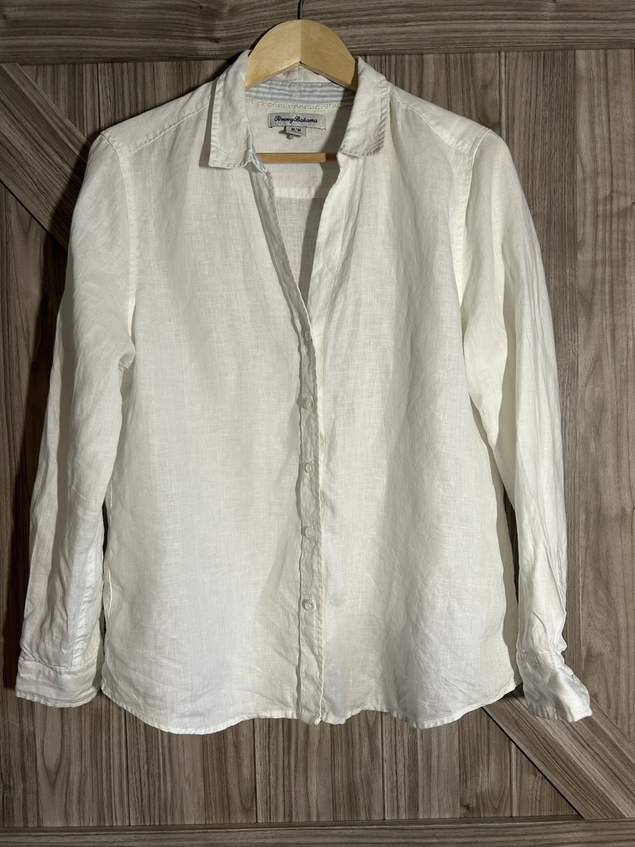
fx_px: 636
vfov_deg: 67.3
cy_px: 424
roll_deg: +1.6
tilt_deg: -3.3
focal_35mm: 26
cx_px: 318
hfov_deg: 53.1
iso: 80
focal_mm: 5.7
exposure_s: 1/60
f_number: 1.5
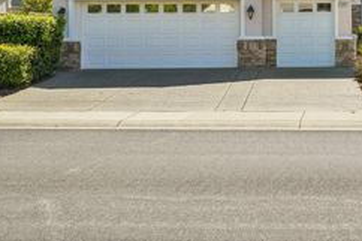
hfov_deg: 30.8
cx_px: 334
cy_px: 34
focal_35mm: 62
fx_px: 623
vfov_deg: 21.5
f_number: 8
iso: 400
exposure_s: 1/640
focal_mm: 30
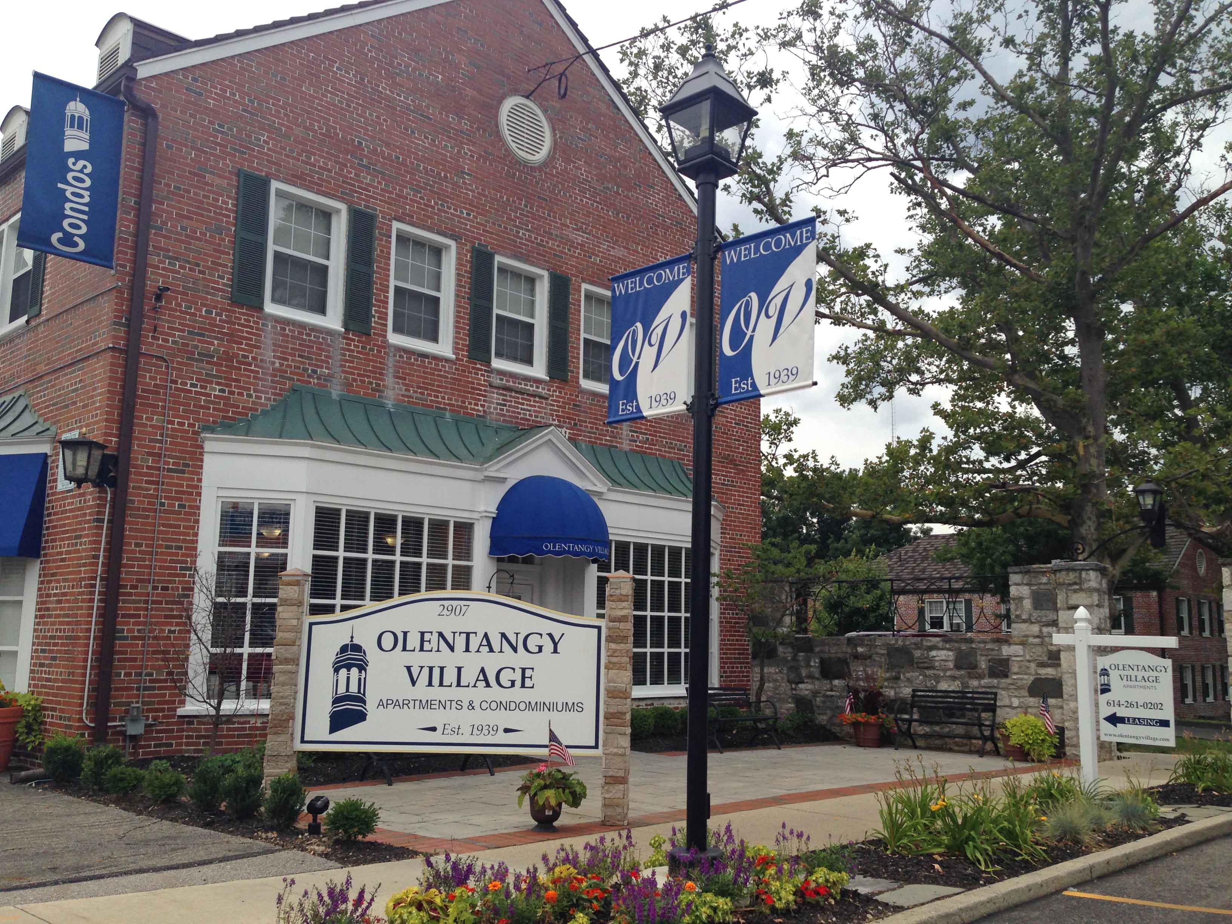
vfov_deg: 42.9
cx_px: 616
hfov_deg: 55.4
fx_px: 1174
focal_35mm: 33
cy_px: 462
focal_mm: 4.12
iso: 50
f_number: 2.4
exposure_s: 1/1550
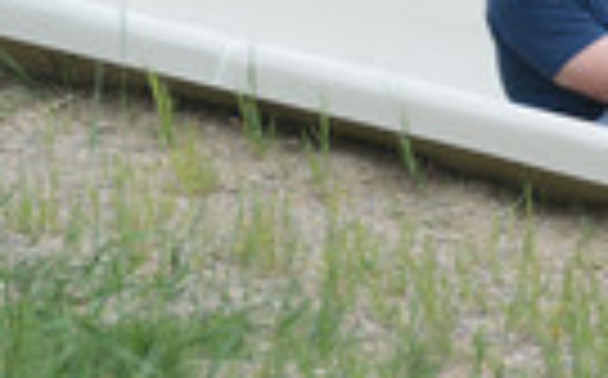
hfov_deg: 3.6
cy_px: 214
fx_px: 9764
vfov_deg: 2.2
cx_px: 878
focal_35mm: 590
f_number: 6.3
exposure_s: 1/640
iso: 500
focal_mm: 195
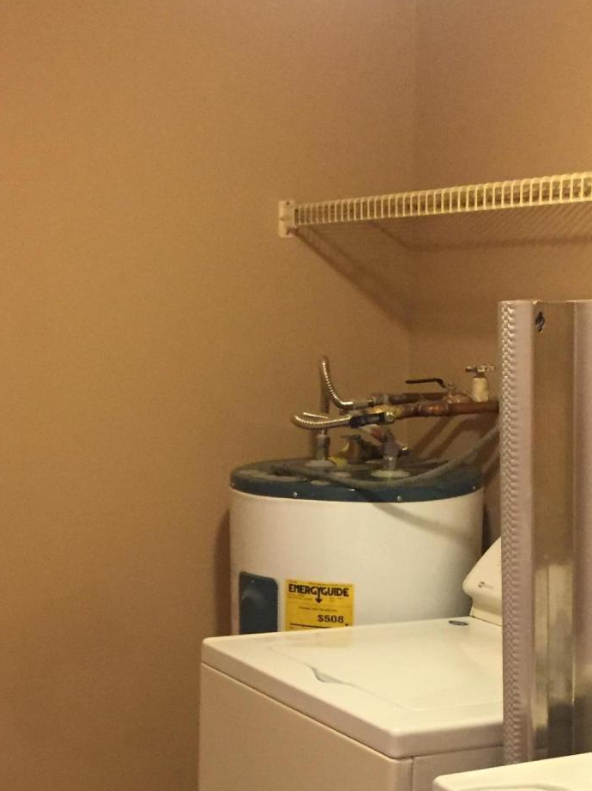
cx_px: 268
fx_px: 1438
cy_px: 691
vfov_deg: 29.6
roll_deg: +1.0
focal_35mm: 63
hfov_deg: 23.3
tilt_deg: -13.3
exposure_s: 1/20
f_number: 2.2
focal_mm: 4.15
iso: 250
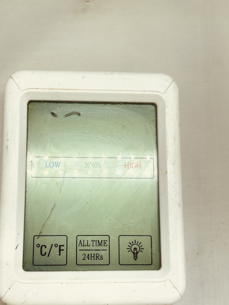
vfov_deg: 56.5
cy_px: 179
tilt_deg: -83.4
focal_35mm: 32
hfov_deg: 43.9
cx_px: 89
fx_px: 282
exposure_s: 1/337
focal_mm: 4.2
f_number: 1.6
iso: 32
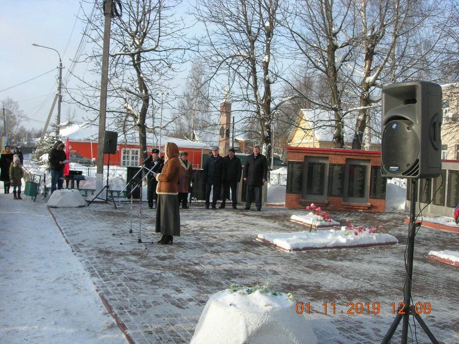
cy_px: 172
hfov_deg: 49.0
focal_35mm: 38
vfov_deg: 37.7
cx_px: 230
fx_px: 504
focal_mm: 7.8
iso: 64
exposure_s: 1/332
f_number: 4.8
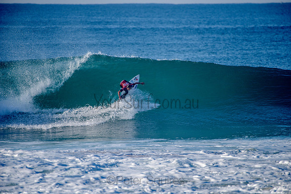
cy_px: 97
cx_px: 146
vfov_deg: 2.8
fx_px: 4042
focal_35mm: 500
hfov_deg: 4.1
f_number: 5.6
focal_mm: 500
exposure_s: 1/1600
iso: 180
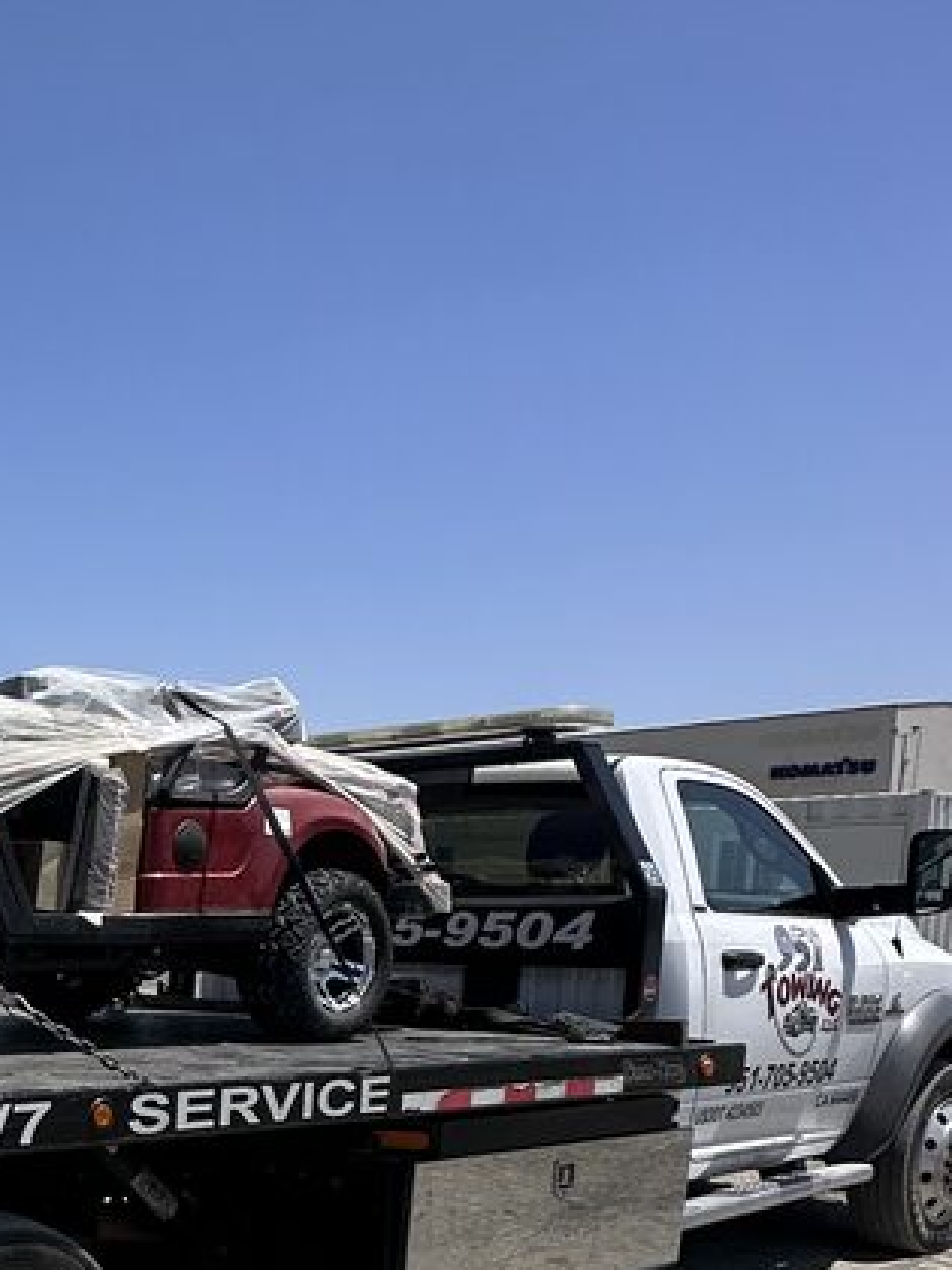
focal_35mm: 40
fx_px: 1467
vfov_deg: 43.8
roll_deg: +0.1
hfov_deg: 28.9
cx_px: -299
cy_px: 1076
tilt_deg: -6.2
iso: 40
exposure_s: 1/2174
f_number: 2.2
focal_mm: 2.22
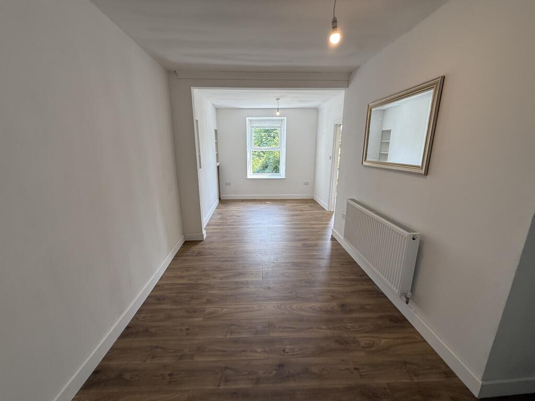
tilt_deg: -11.4
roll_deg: -0.4
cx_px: 268
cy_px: 200
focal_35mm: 14
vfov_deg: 85.7
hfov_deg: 102.1
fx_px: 216
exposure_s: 1/129
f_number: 2.2
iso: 64
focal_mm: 2.22
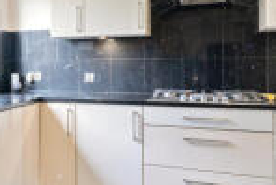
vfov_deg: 29.8
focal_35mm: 45
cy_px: 66
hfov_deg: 40.4
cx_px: 30
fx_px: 345
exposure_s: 1/6
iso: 200
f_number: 8
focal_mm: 14
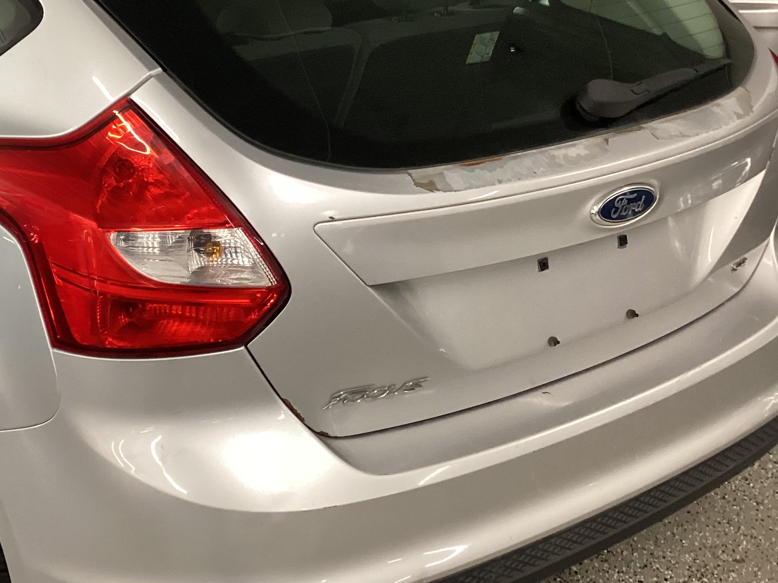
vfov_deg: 28.0
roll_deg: -1.1
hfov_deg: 36.3
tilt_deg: -23.3
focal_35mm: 52
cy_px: 229
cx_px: 229
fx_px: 1169
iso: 250
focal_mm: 3.3
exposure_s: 1/60
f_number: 2.4
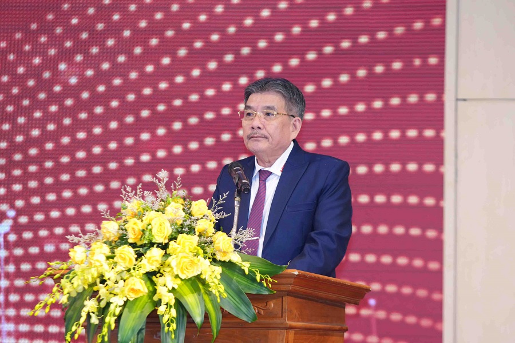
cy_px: 172
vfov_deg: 5.4
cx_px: 258
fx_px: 3648
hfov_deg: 8.1
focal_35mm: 255
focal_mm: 170
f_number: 3.2
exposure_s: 1/160
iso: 800
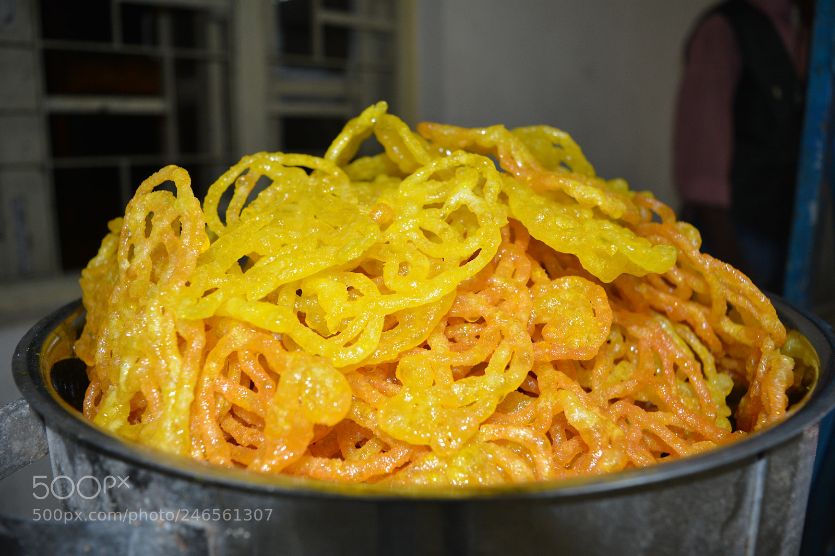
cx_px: 418
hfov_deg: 61.9
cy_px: 278
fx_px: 696
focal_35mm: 30
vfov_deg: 43.6
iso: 500
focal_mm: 20
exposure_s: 1/60
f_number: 4.5
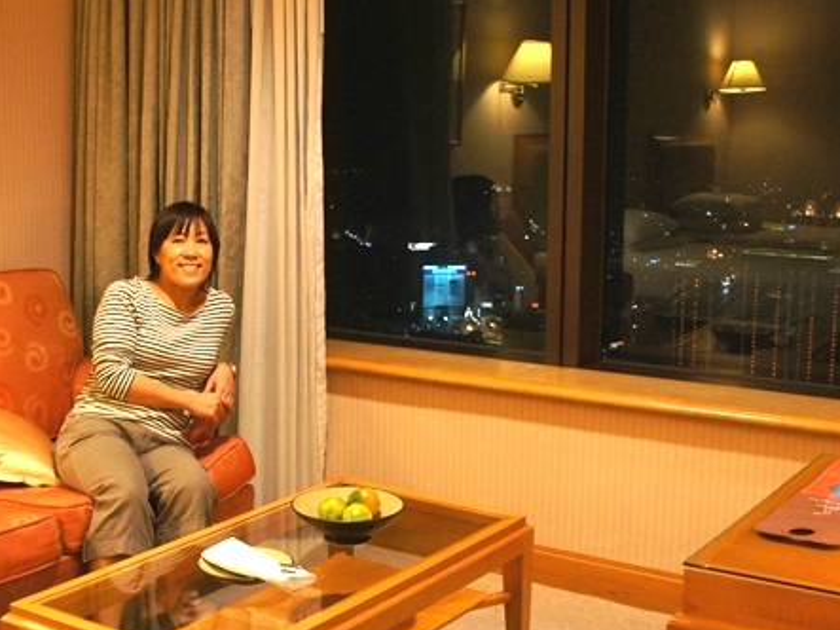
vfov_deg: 28.0
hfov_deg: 36.7
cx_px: 326
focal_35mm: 52
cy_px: 335
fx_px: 1262
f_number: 3.5
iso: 1600
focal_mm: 20
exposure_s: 1/60
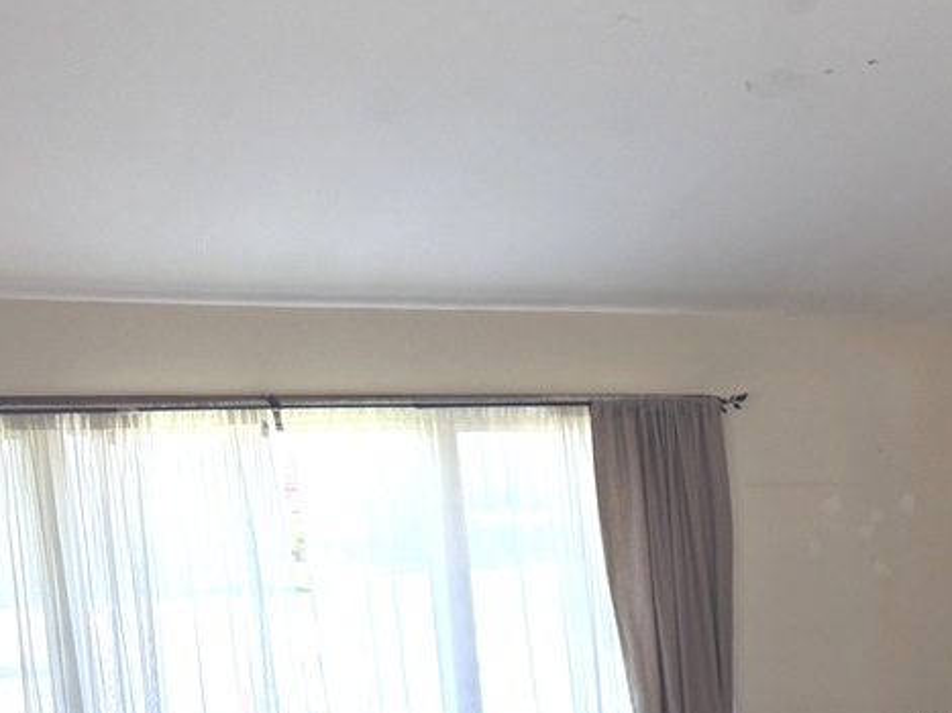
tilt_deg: -9.1
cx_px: 1254
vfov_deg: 18.9
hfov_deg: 23.2
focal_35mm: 74
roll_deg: +1.6
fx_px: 2035
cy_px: 833
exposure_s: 1/193
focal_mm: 6.76
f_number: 1.78
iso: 160
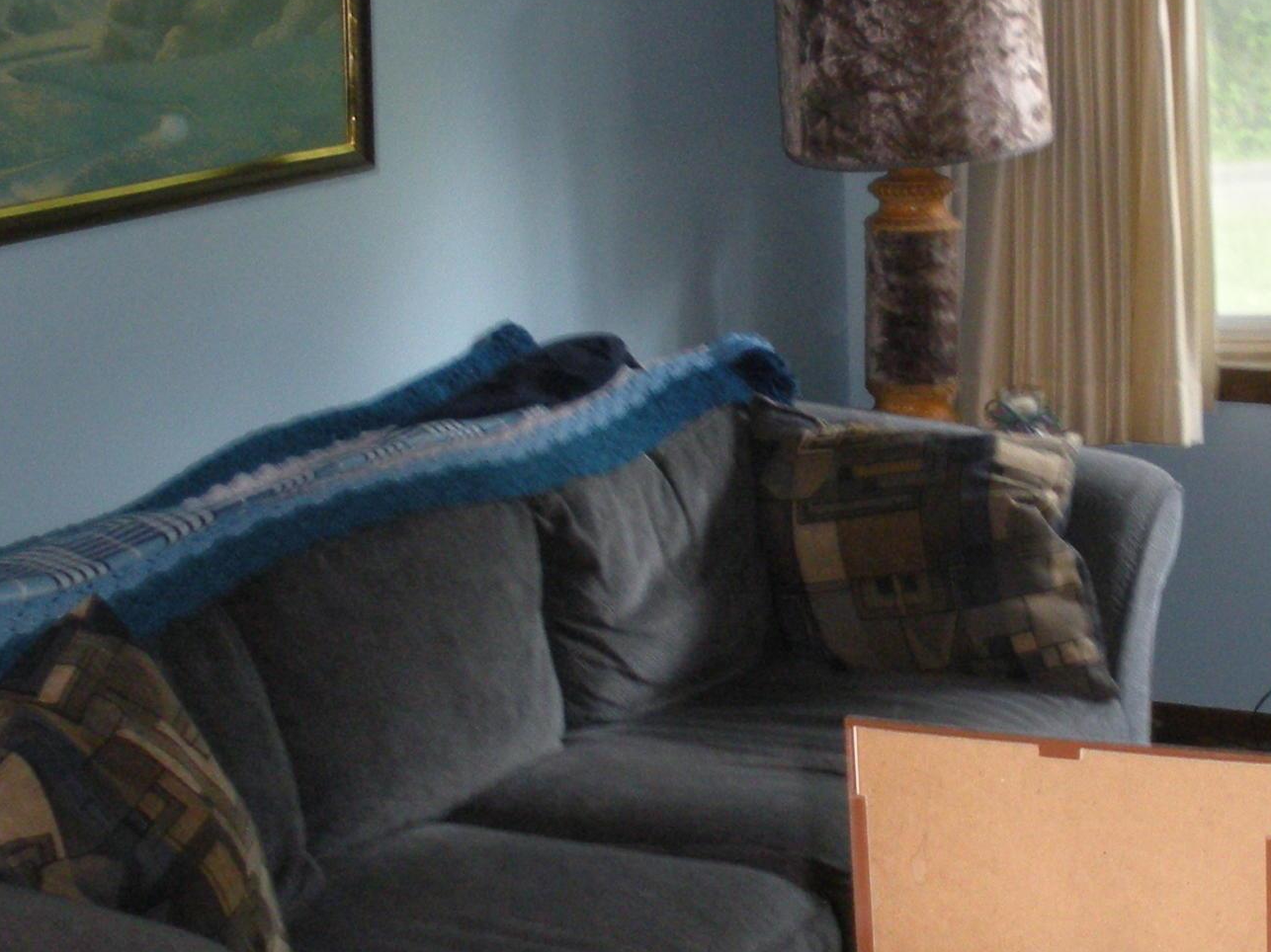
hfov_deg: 22.7
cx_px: 1148
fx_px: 3084
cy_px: 531
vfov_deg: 17.6
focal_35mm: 84
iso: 246
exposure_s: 1/30
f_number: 3.5
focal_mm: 6.3
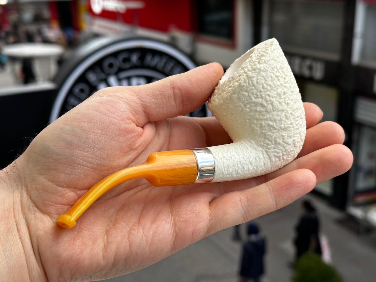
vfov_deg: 30.3
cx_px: 188
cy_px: 141
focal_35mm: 48
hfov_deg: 39.7
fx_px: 521
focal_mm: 6.86
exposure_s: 1/343
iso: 64
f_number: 1.78
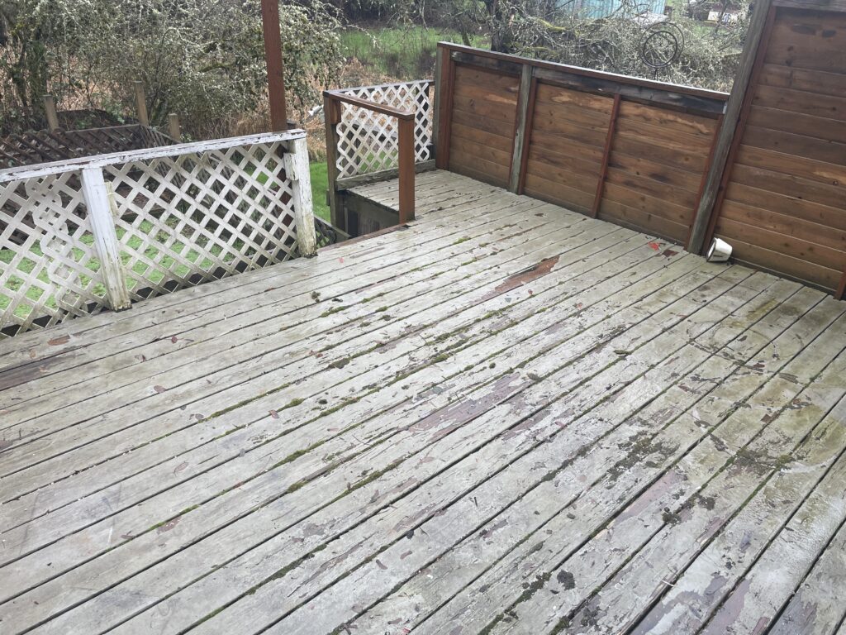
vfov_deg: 53.1
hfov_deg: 67.3
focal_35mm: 26
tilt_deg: -29.5
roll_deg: -2.7
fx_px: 635
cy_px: 318
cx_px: 423
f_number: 1.6
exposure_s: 1/410
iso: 32
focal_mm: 4.2
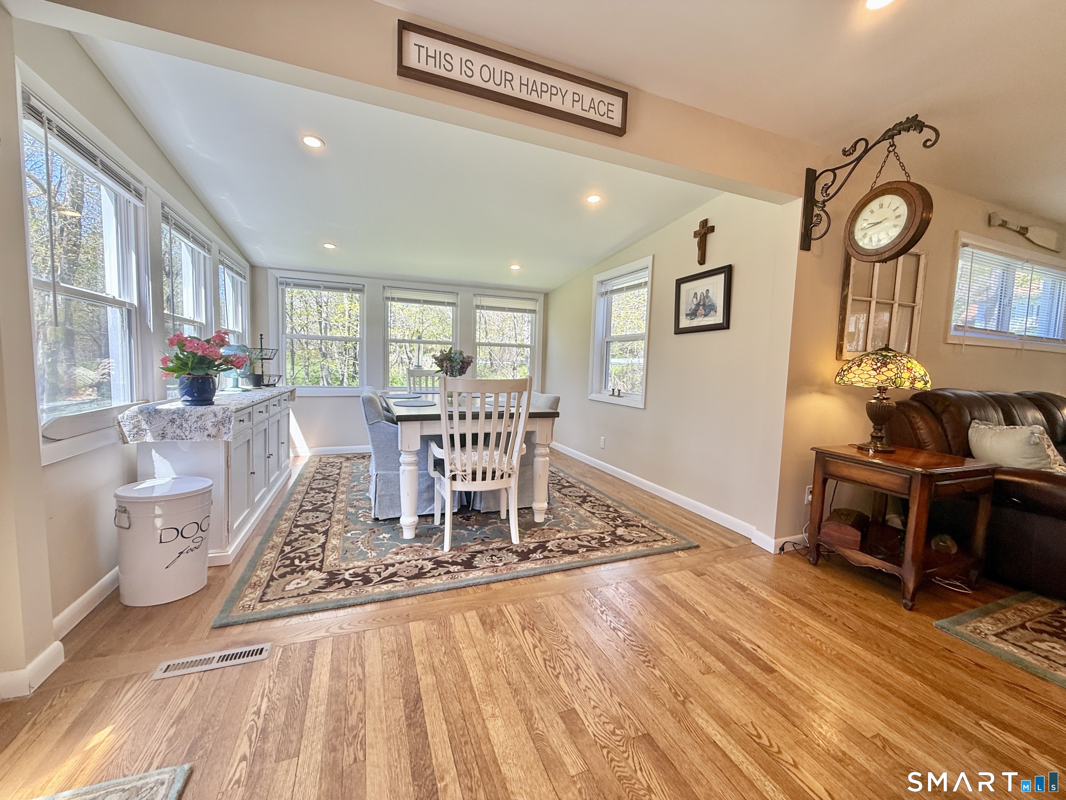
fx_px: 431
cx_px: 533
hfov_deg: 102.1
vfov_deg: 85.7
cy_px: 400
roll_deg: -2.2
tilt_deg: -3.7
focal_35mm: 14
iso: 80
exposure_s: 1/120
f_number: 2.2
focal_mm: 2.22
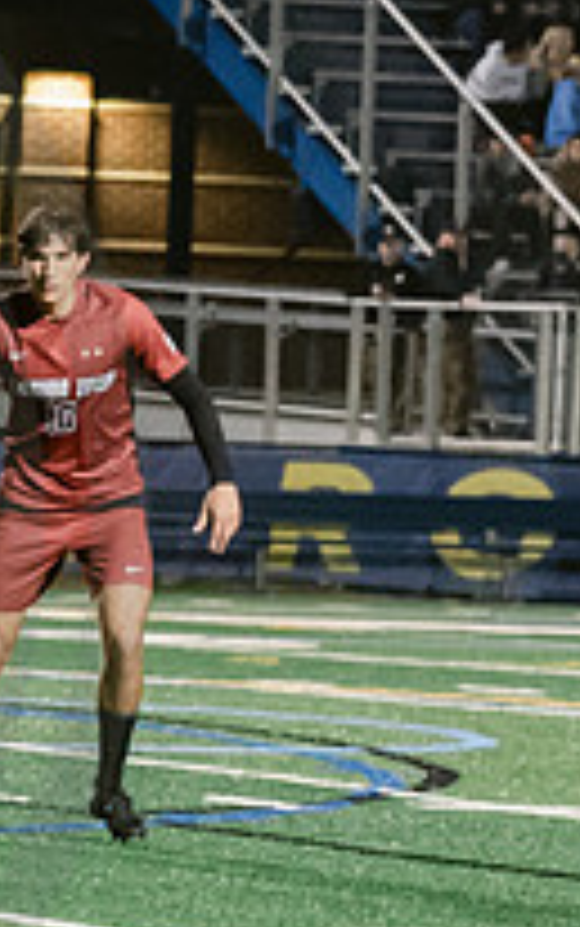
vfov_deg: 4.4
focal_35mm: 481
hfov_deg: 2.7
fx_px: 12148
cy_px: 620
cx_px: -940
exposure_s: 1/250
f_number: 4
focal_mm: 70
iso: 2500
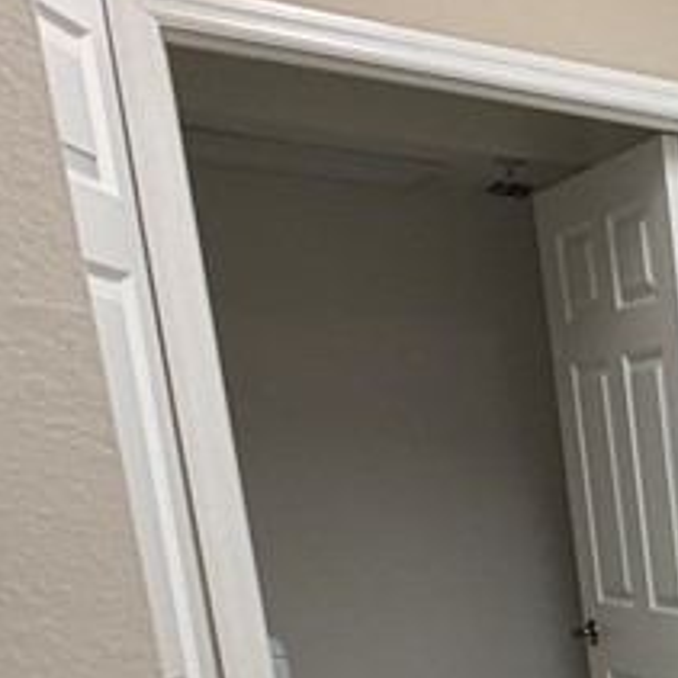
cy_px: 787
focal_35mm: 60
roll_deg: +0.5
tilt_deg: -12.6
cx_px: 1330
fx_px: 1330
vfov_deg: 25.9
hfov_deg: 18.9
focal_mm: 2.22
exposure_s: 1/120
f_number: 2.2
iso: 200
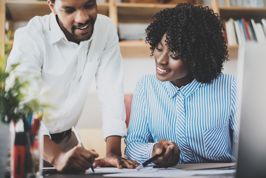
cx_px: 133
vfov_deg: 24.6
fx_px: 407
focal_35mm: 55
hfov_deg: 36.2
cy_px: 89
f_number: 1.8
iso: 160
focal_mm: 55
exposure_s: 1/160
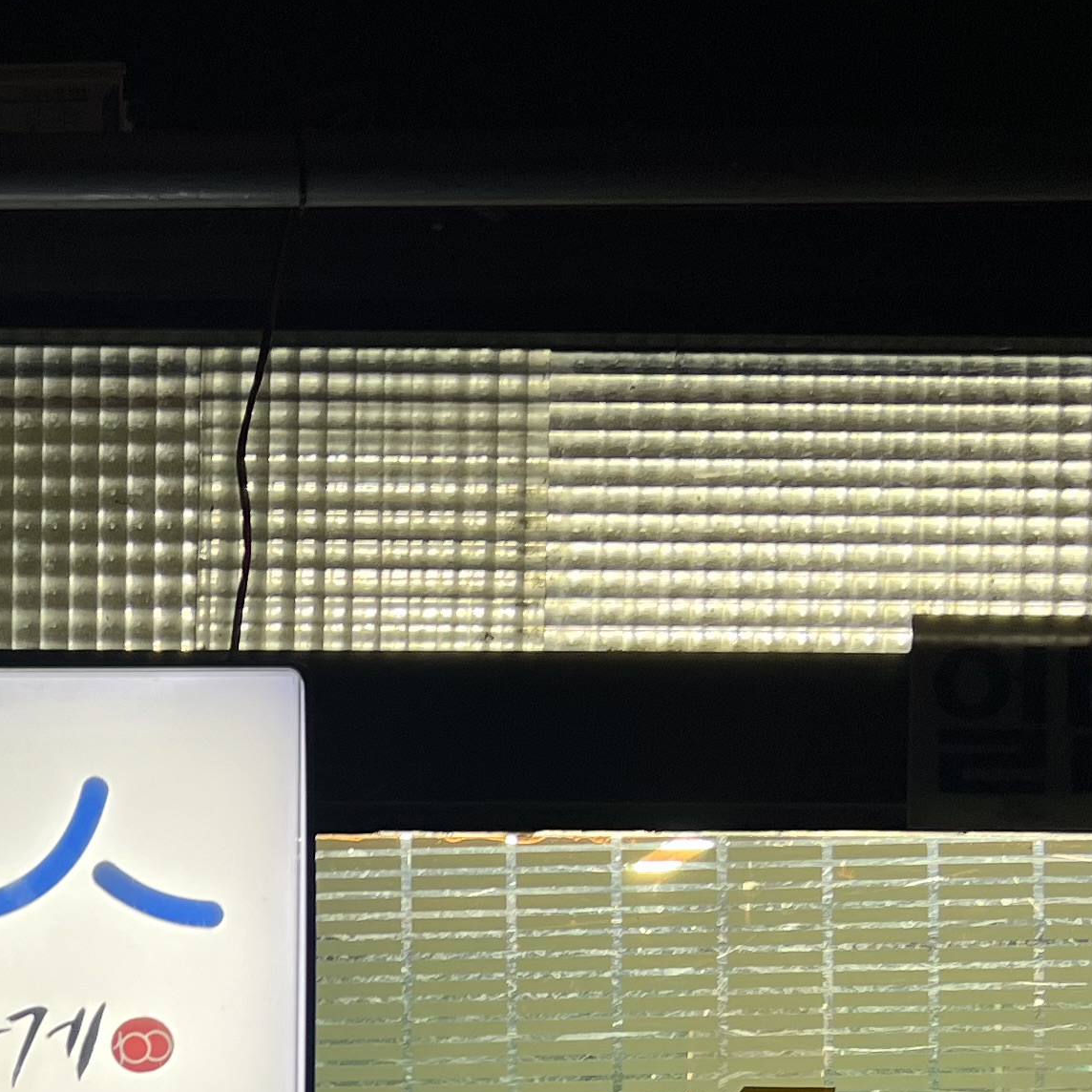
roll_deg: +1.3
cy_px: 1326
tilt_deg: -3.0
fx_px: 2891
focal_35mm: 81
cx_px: -65
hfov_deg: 20.5
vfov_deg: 20.0
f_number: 1.5
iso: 32
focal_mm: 5.7
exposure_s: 1/120
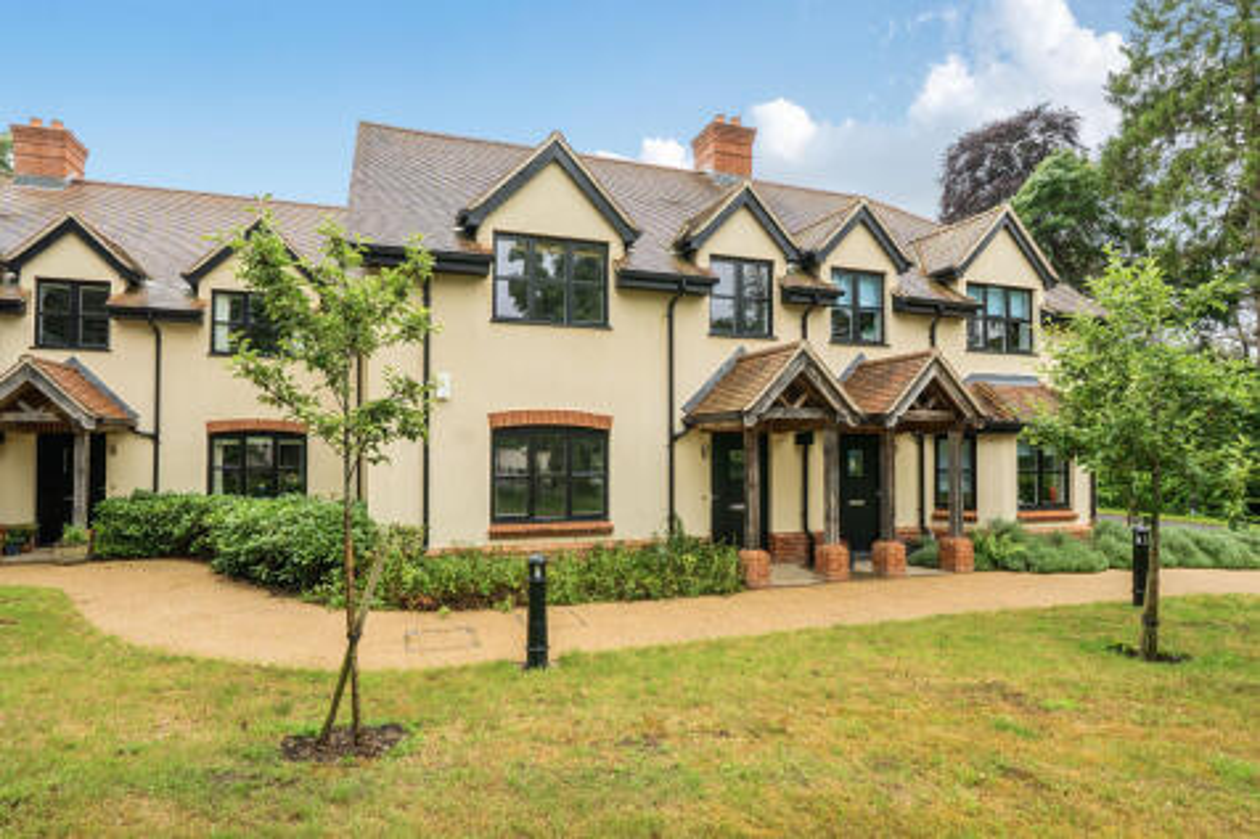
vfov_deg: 67.3
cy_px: 420
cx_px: 630
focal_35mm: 18
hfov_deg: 90.0
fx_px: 630
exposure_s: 1/160
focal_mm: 12
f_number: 8
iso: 400
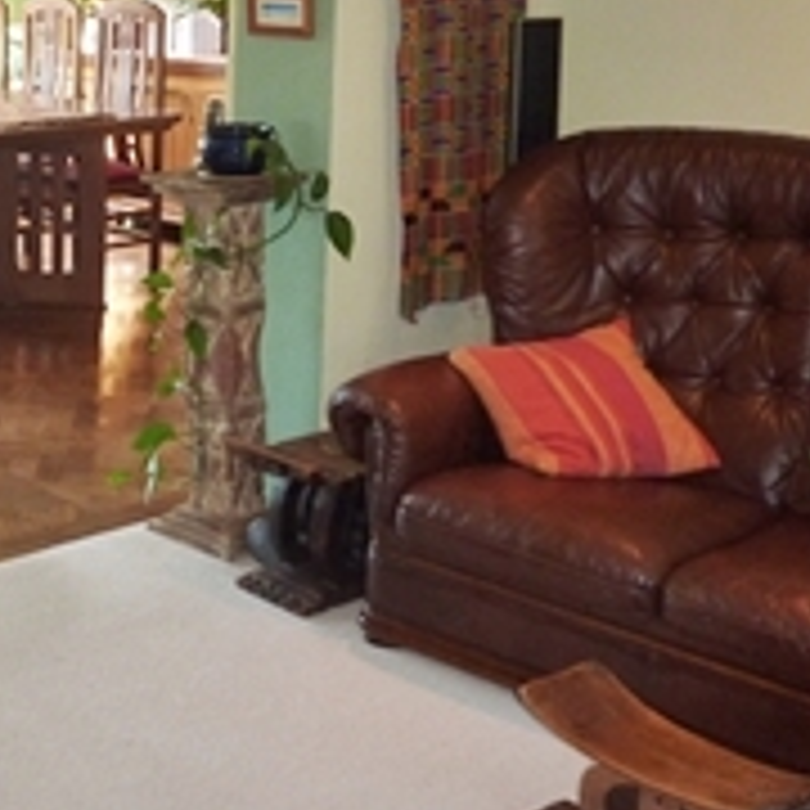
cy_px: 212
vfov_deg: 28.7
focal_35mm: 59
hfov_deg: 26.0
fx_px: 1562
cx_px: -158
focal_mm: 4.1
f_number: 3.3
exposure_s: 1/30
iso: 125
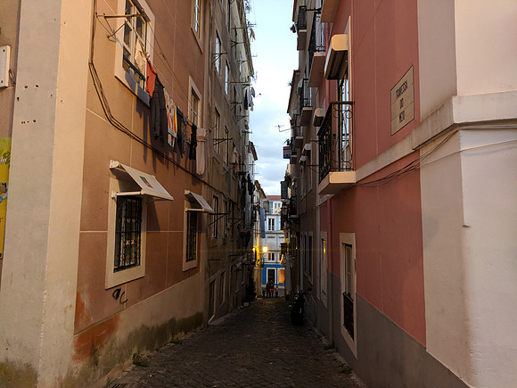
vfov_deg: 53.1
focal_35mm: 26
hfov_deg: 67.3
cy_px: 194
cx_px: 258
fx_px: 388
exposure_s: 1/50
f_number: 2
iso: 716
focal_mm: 4.67
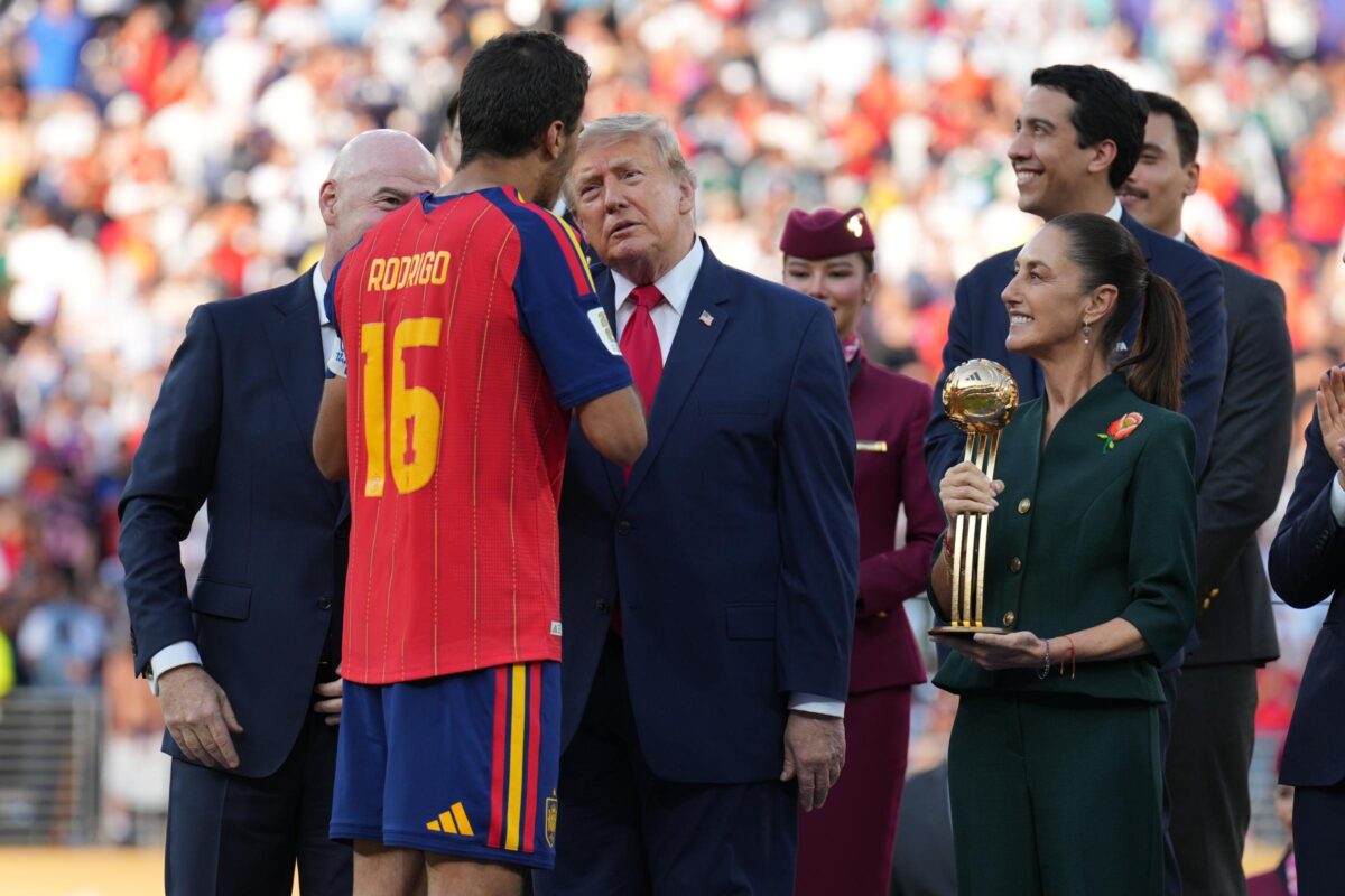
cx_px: 672
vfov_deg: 4.6
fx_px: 11207
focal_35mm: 300
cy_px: 448
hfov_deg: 6.9
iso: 250
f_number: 3.5
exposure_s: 1/800
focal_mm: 200
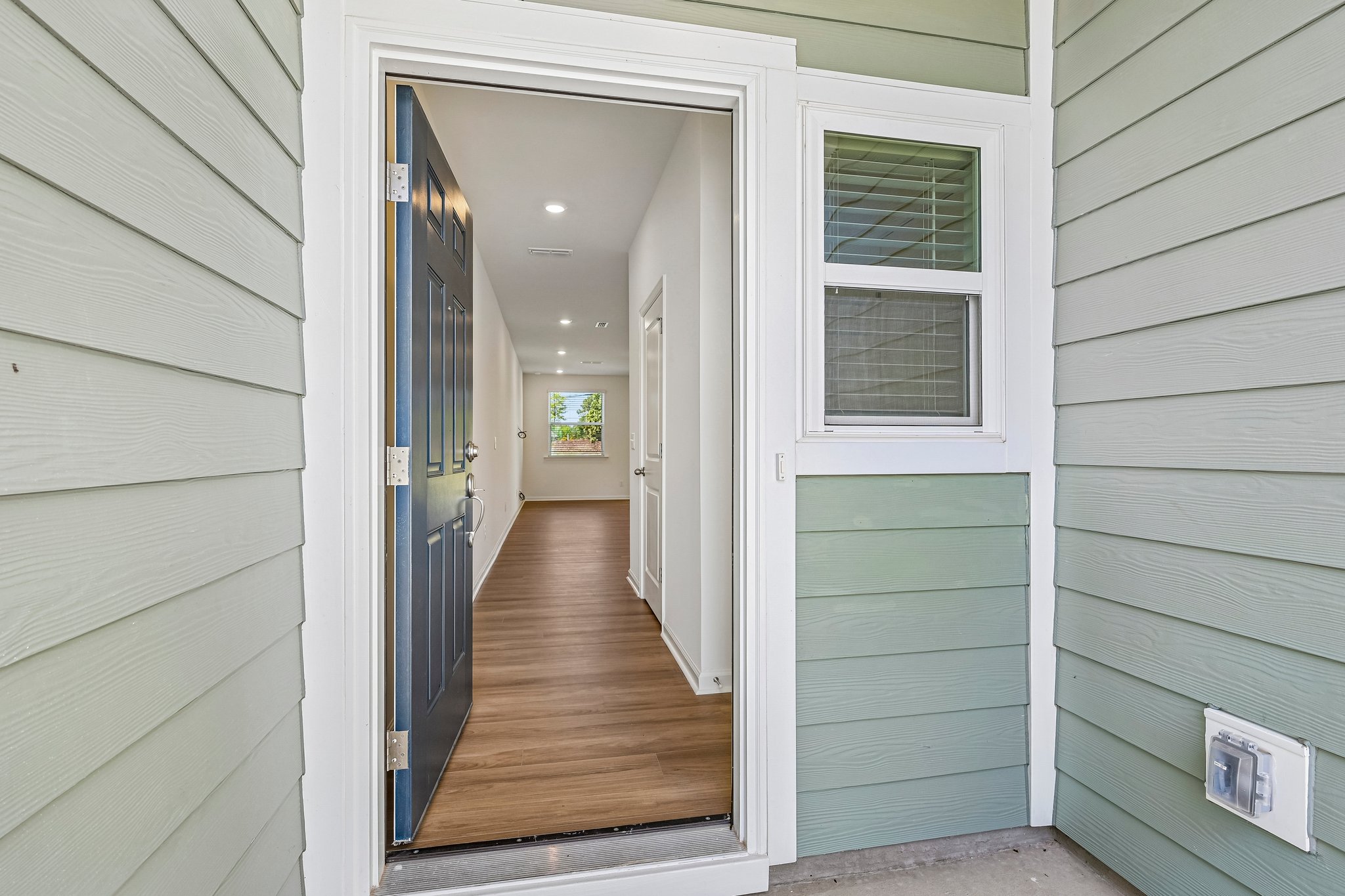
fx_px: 598
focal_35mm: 16
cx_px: 672
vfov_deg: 73.7
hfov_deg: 96.7
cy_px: 448
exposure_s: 1/40
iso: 100
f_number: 8
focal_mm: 16
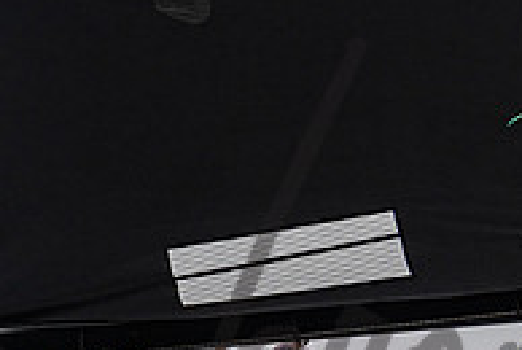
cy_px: 319
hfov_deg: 5.9
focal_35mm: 350
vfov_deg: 3.9
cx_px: 407
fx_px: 5083
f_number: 6.3
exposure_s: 1/1600
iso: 250
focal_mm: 105
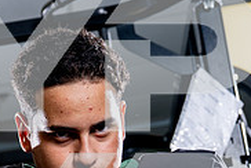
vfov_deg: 7.2
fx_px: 1320
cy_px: 227
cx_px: 83
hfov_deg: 10.9
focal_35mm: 189
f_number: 4
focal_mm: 56
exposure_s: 1/250
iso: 100
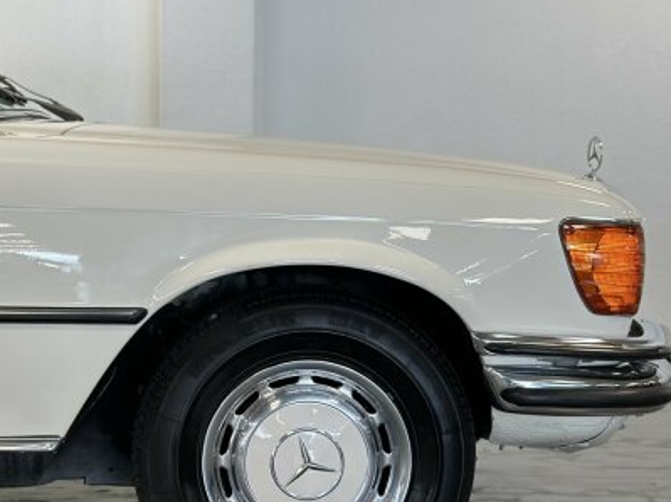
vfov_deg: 19.0
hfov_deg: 25.1
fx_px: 1492
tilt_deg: -7.5
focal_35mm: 77
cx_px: 180
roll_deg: -0.8
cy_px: 356
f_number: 1.78
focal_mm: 6.86
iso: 125
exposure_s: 1/121
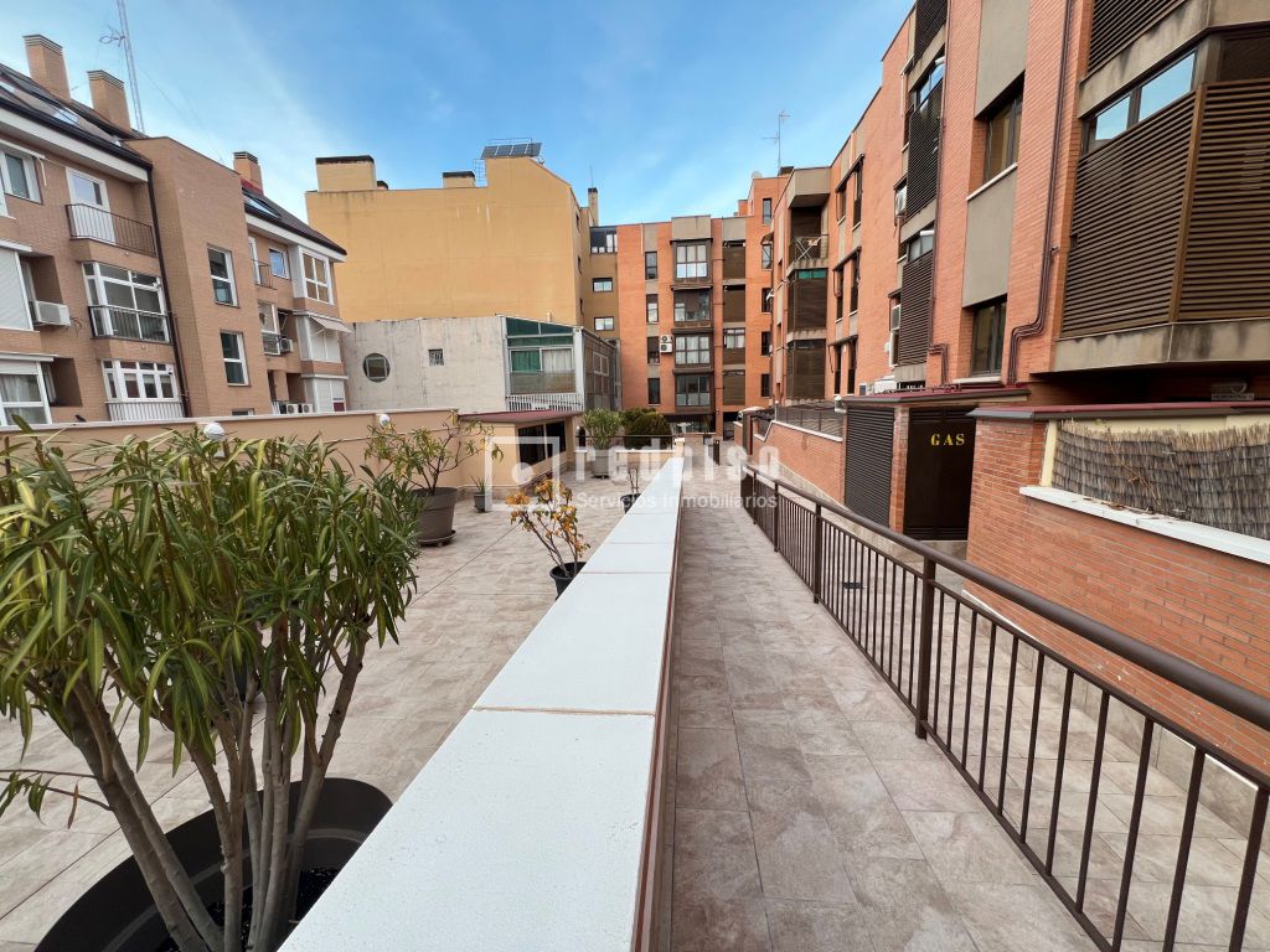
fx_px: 477
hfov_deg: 106.2
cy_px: 476
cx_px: 635
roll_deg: +1.6
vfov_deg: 89.9
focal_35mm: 13
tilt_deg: -8.9
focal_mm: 1.57
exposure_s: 1/99
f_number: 1.8
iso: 50
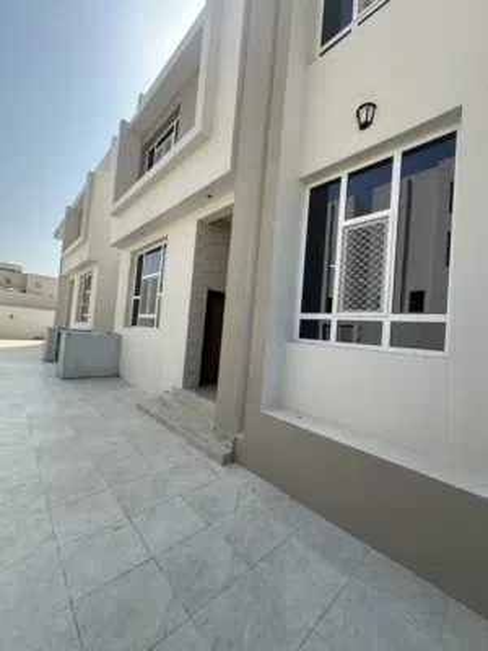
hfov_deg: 85.7
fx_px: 263
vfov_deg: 102.1
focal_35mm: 14
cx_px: 244
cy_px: 326
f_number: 2.2
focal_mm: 2.22
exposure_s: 1/1221
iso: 50
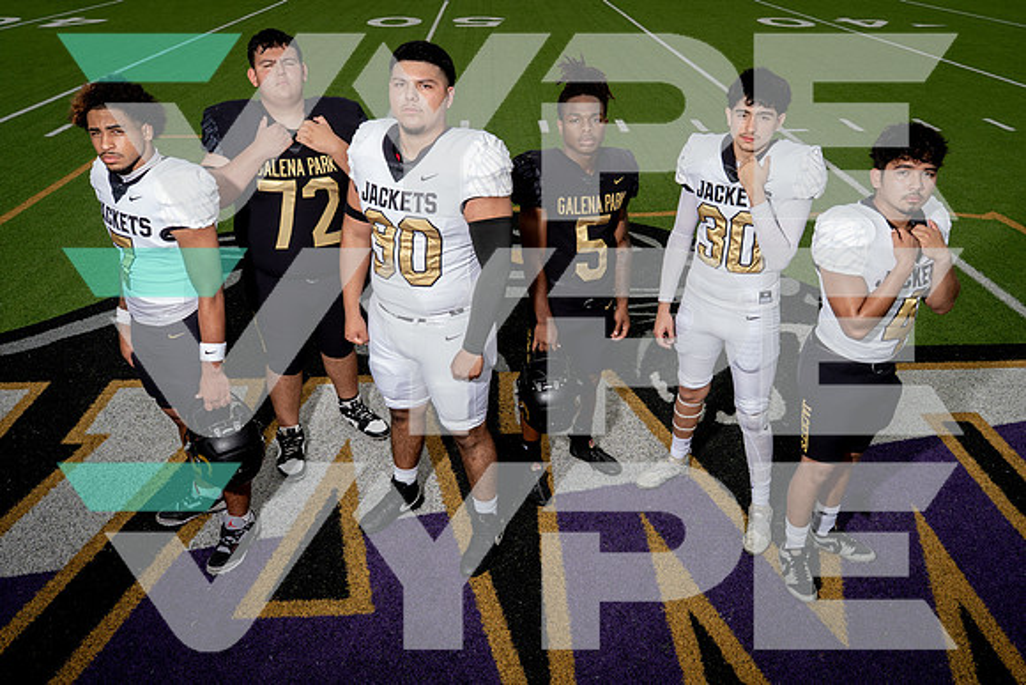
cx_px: 537
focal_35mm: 30
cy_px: 337
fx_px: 853
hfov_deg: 62.0
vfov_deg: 43.7
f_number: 8
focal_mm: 26
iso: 250
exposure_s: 1/250
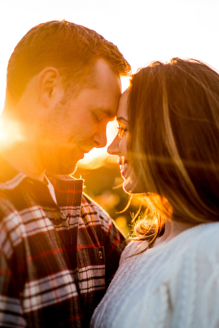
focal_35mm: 101
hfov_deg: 13.6
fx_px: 921
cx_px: 121
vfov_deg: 20.2
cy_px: 148
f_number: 1.4
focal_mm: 85
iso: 50
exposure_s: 1/500
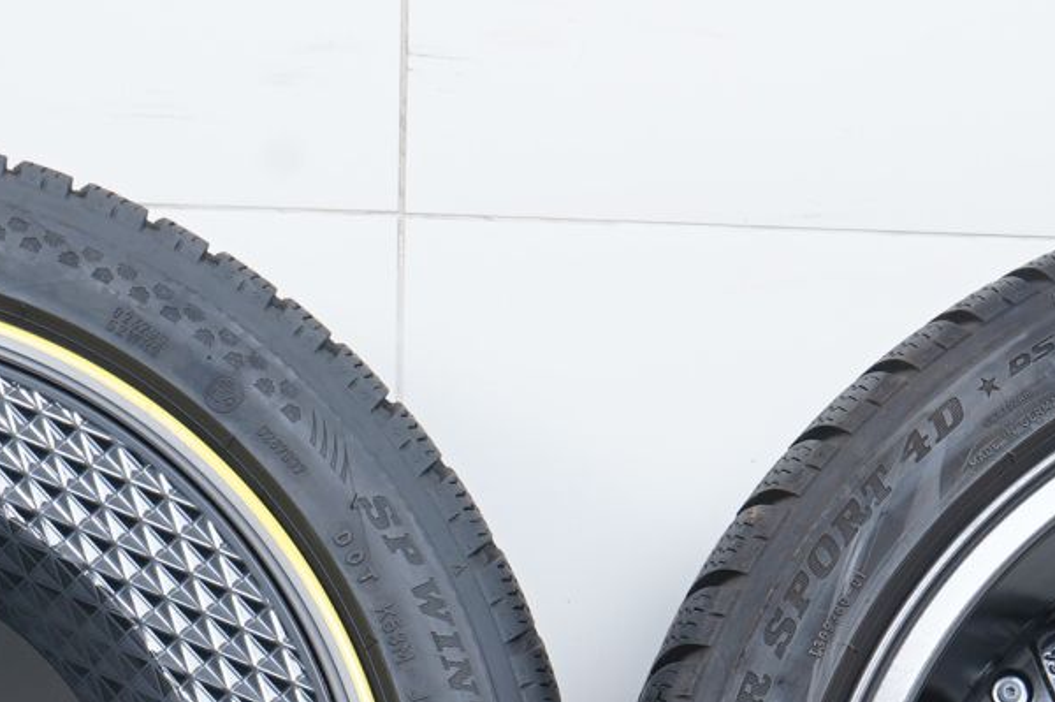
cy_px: 756
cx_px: 540
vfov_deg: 9.4
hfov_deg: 14.3
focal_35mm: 144
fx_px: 4216
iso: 250
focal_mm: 45
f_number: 7.1
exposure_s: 1/125
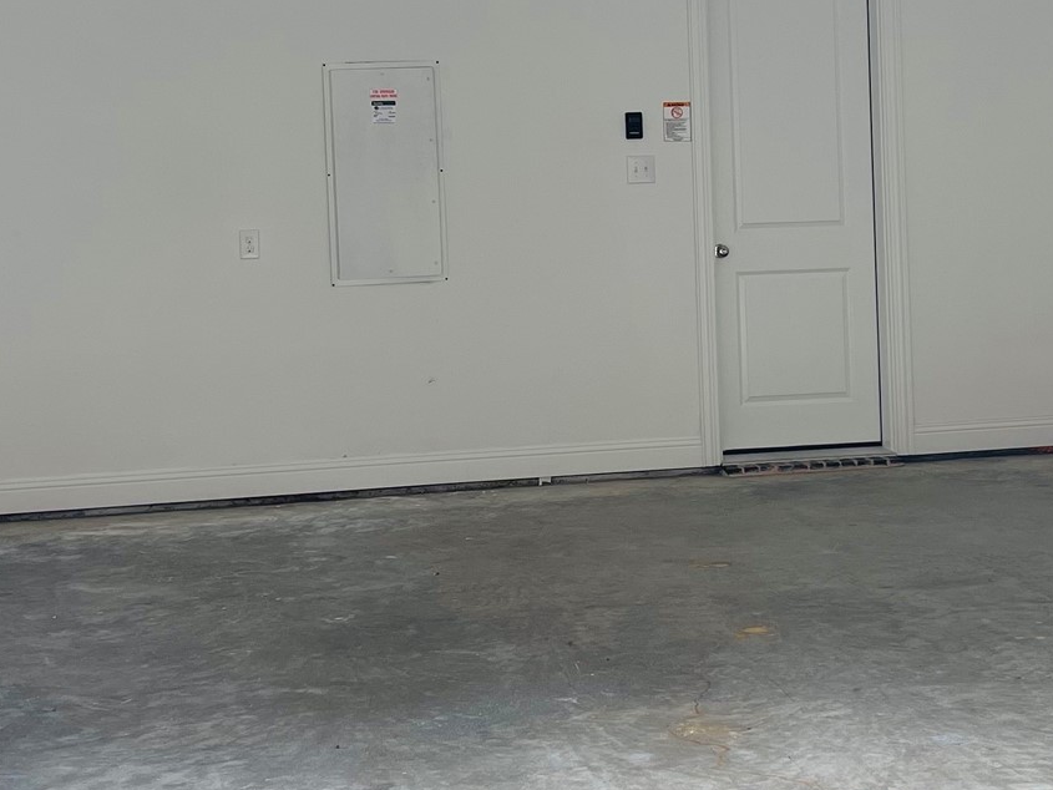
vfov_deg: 23.1
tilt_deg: +0.8
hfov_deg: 30.6
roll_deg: +1.7
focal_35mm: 63
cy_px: 207
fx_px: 1917
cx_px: 629
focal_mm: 5.1
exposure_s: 1/274
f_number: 1.6
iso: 32
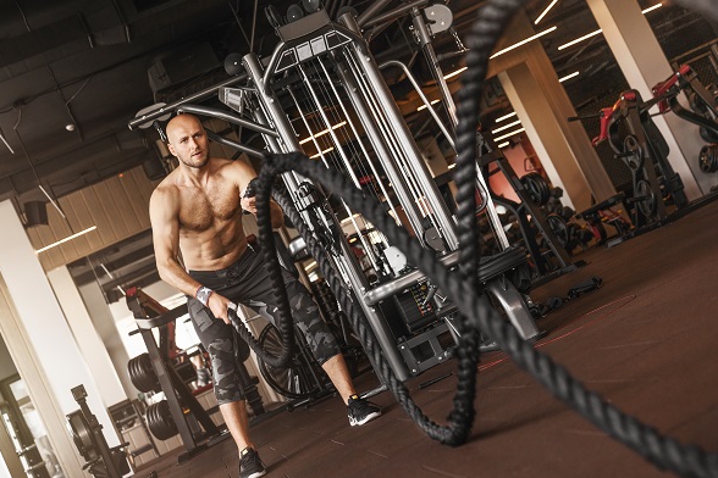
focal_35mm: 52
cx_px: 363
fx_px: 1037
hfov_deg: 38.2
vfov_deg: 26.0
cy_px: 238
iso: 1000
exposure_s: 1/1000
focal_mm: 51
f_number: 3.2
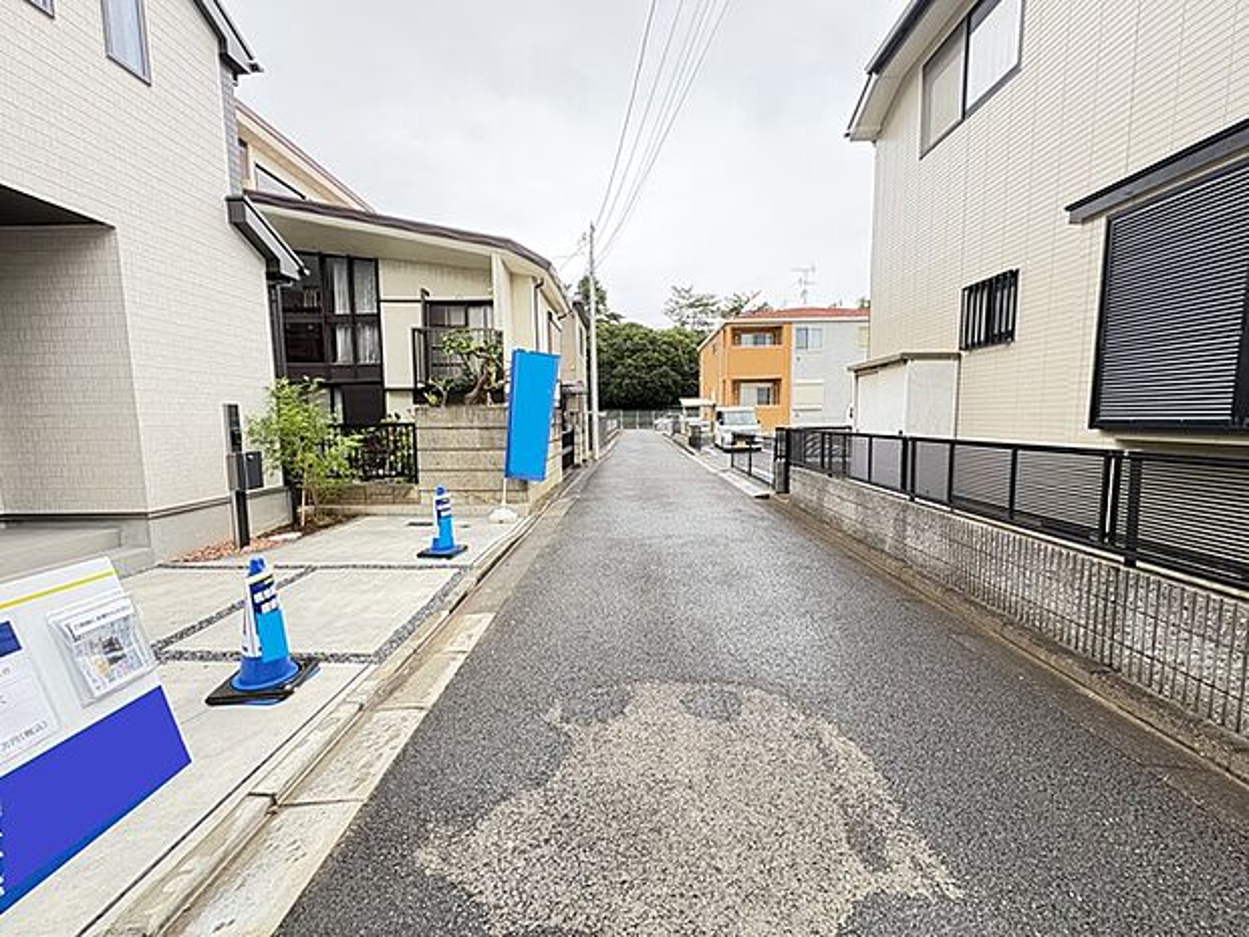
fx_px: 505
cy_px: 468
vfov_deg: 85.7
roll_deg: +1.5
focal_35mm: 14
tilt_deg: -5.2
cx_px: 624
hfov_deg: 102.1
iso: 64
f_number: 2.2
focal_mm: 2.22
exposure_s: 1/156
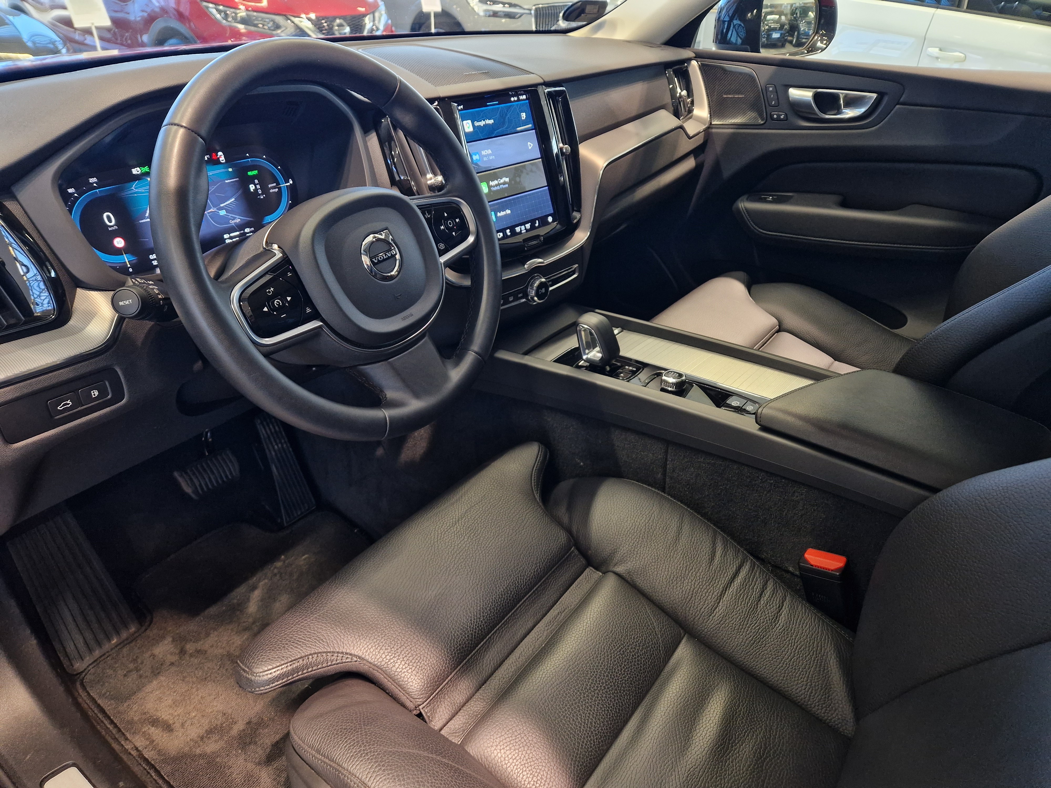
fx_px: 698
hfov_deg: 73.9
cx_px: 526
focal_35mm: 23
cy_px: 394
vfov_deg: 58.9
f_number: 1.8
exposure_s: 1/100
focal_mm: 5.4
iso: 250
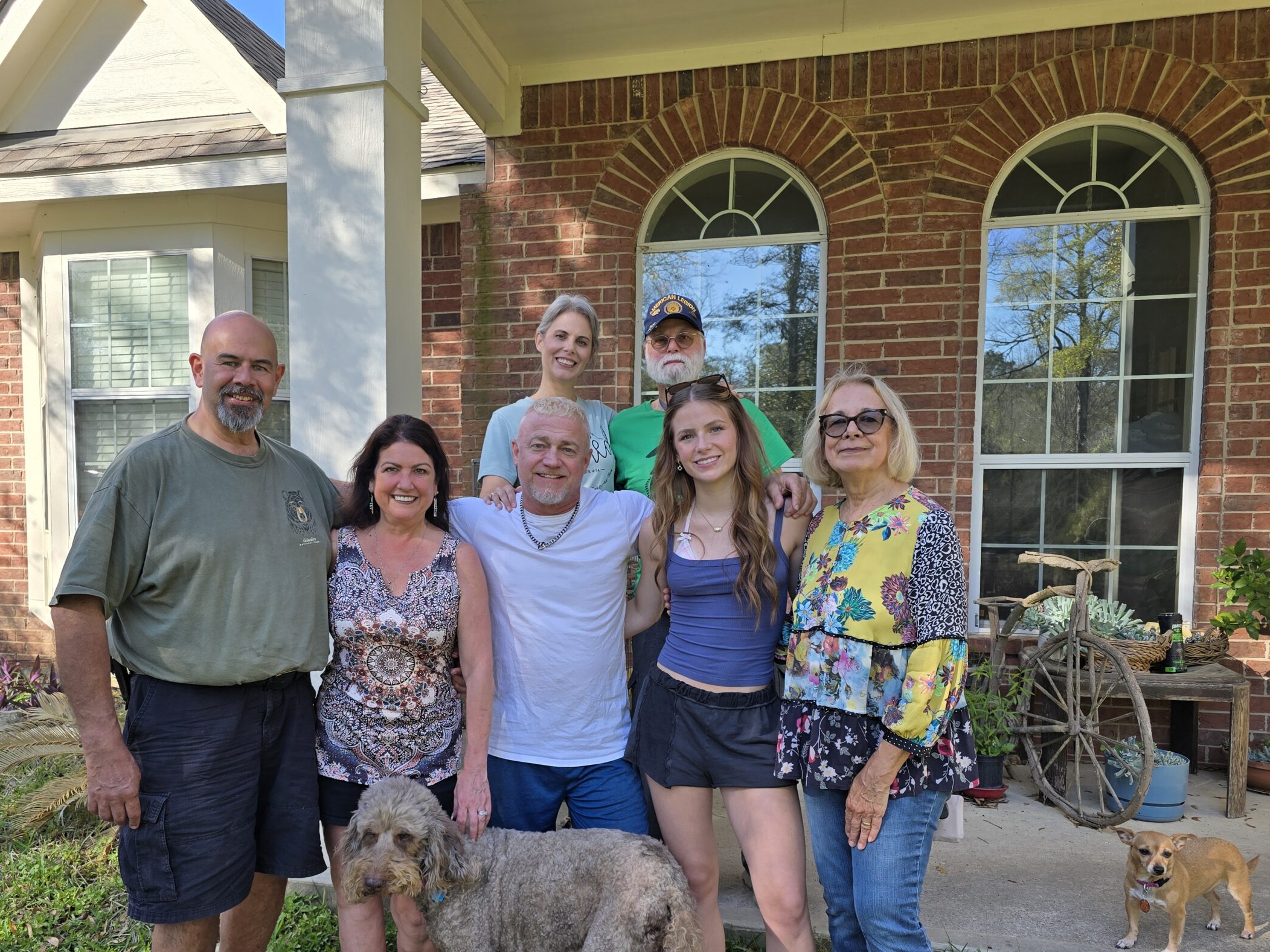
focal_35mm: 28
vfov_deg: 49.5
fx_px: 1027
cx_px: 533
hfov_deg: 63.1
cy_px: 567
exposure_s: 1/219
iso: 12
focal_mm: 6.3
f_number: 1.7
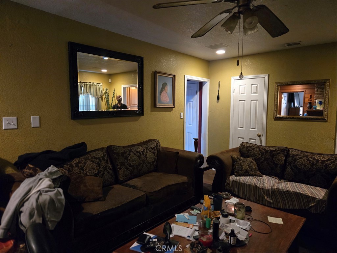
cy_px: 126
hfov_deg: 73.9
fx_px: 224
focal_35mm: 23
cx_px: 168
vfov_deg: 58.9
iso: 1250
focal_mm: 5.4
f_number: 1.8
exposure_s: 1/60
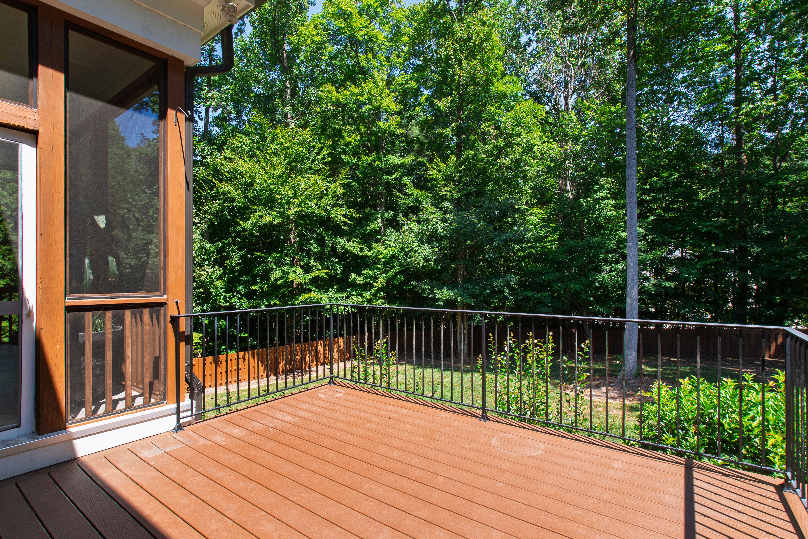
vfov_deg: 73.7
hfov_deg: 96.7
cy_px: 268
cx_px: 396
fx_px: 359
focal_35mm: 16
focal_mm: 10
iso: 100
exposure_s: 1/50
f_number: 8
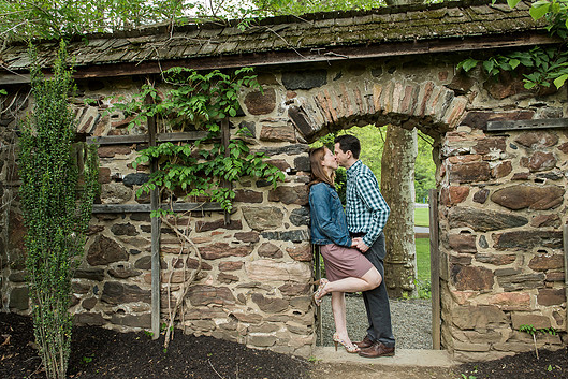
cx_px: 284
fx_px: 426
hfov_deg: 67.4
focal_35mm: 27
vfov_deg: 48.0
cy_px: 192
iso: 1000
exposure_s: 1/125
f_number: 3.5
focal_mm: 24
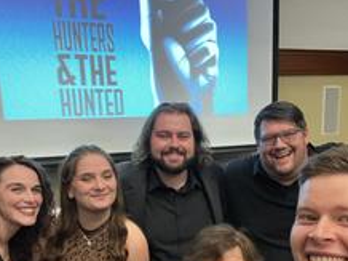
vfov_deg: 36.2
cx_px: 184
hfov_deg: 49.0
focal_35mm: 38
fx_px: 382
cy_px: 213
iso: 500
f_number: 2.2
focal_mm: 2.71
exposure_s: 1/30
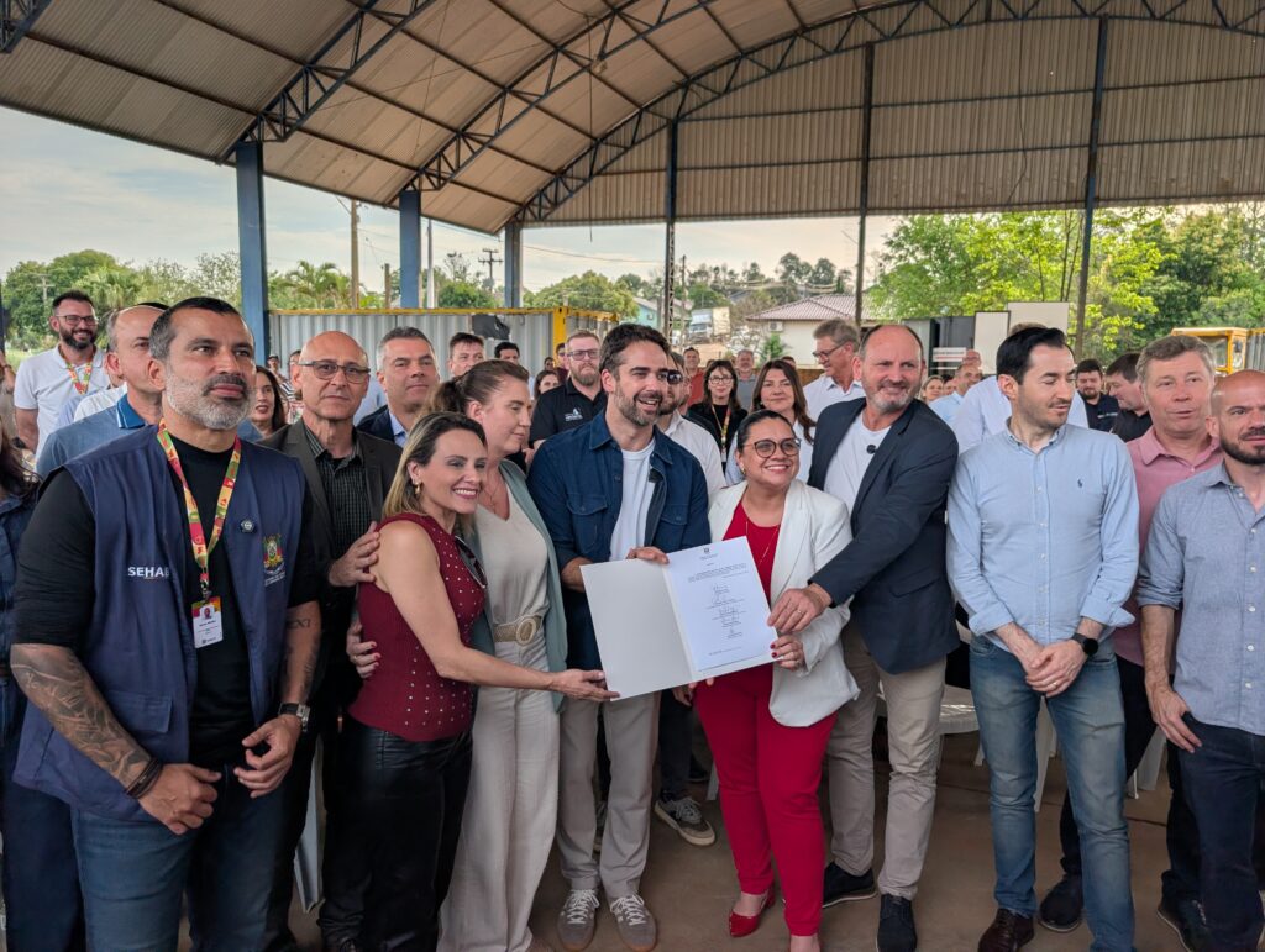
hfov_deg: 71.5
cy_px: 476
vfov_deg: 56.9
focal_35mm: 24
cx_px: 632
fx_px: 878
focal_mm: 6.9
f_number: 1.68
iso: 19
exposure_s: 1/1706
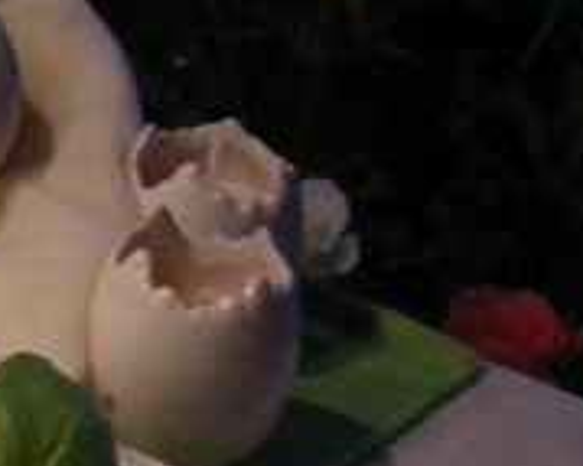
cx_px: -462
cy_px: 336
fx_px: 2742
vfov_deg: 9.7
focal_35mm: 159
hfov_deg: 11.3
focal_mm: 5.8
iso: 100
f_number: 2.8
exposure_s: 1/32.8
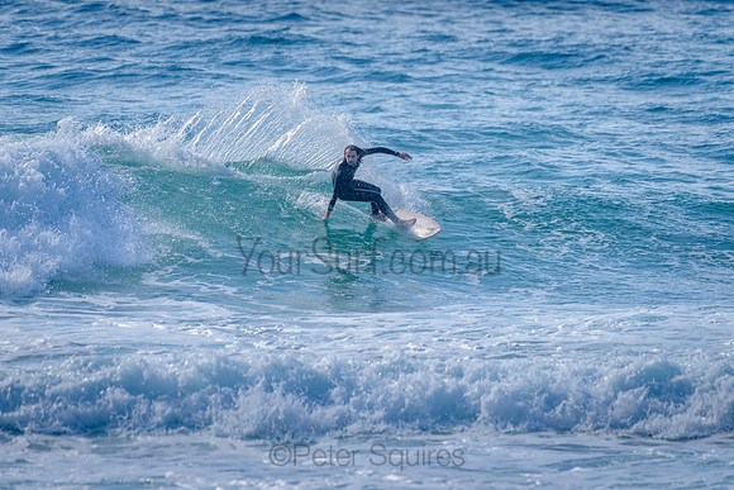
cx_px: 365
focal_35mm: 613
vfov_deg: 2.2
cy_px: 190
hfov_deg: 3.4
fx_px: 12504
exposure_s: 1/2000
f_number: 5.6
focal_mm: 500
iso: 180
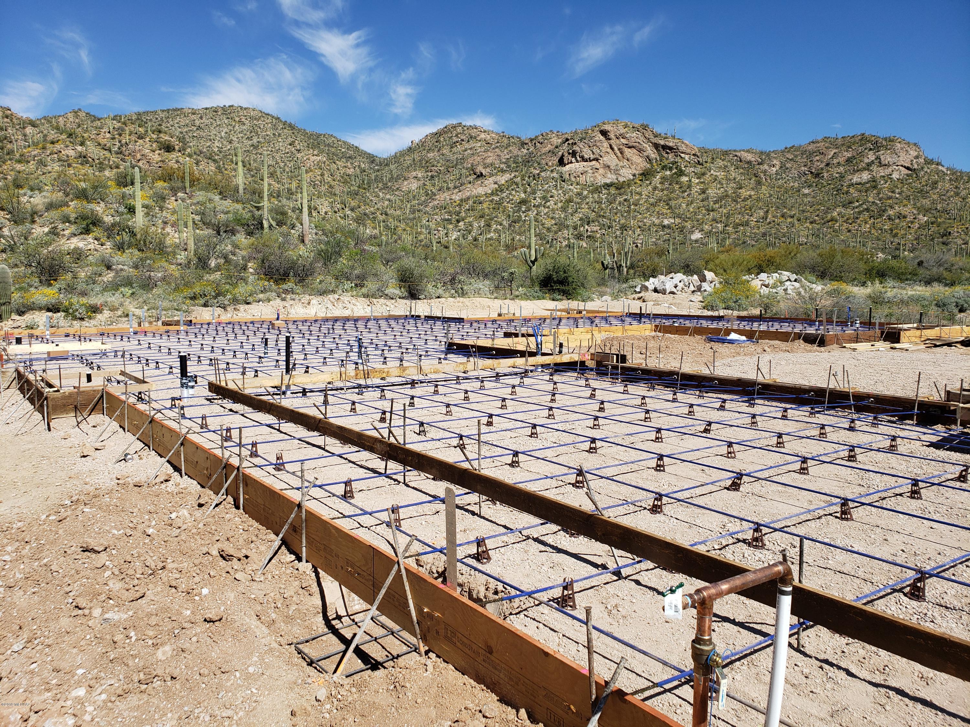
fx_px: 729
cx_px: 485
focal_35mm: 26
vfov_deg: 53.1
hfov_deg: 67.3
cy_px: 364
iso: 50
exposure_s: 1/1834
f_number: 2.4
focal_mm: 4.3
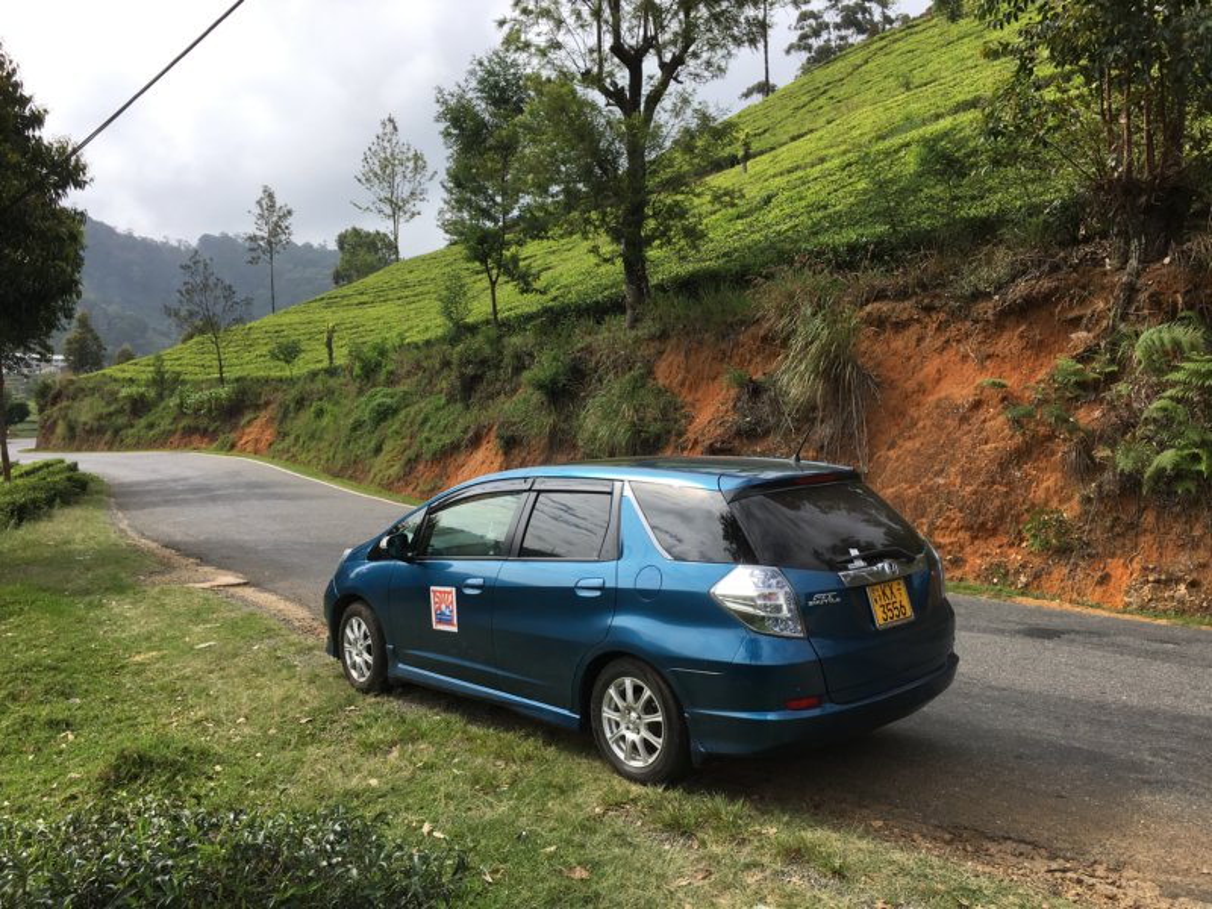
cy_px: 454
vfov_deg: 48.2
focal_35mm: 29
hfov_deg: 61.7
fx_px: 1015
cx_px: 606
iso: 25
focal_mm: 4.15
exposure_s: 1/1221
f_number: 2.2
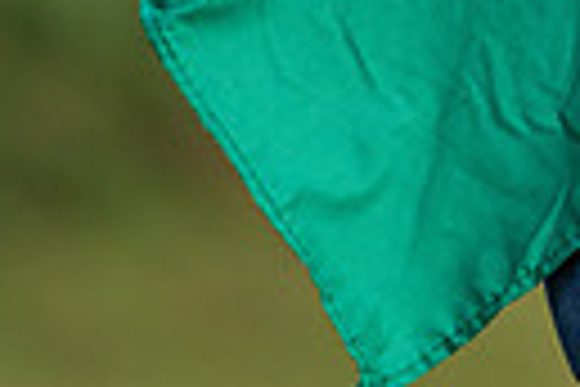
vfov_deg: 1.0
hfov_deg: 1.5
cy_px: -277
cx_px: 1254
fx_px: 21813
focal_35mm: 1354
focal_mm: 300
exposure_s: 1/1000
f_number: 5
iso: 400
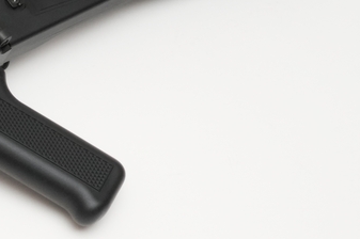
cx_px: -403
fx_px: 1538
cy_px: 303
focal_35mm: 154
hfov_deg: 11.7
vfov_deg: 8.8
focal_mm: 32
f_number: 22
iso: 1600
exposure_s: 1/60
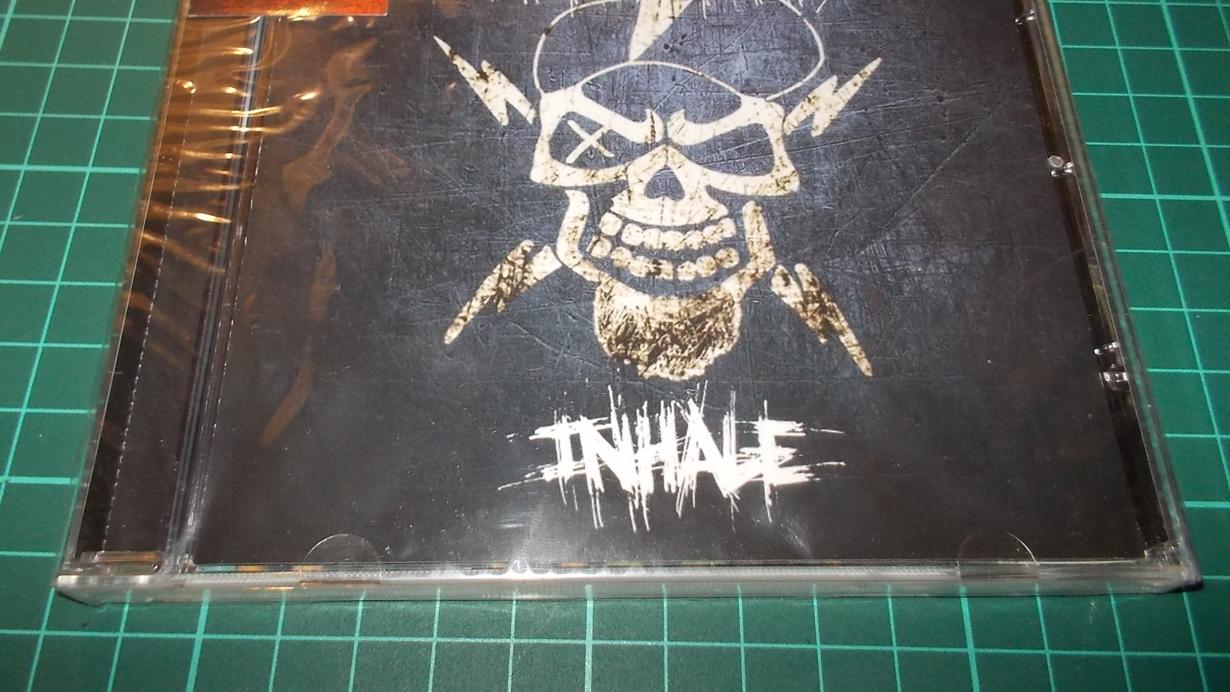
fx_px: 1044
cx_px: 610
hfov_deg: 61.0
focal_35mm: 32
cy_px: 237
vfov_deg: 36.3
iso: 200
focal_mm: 4.1
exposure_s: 1/30
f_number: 3.3
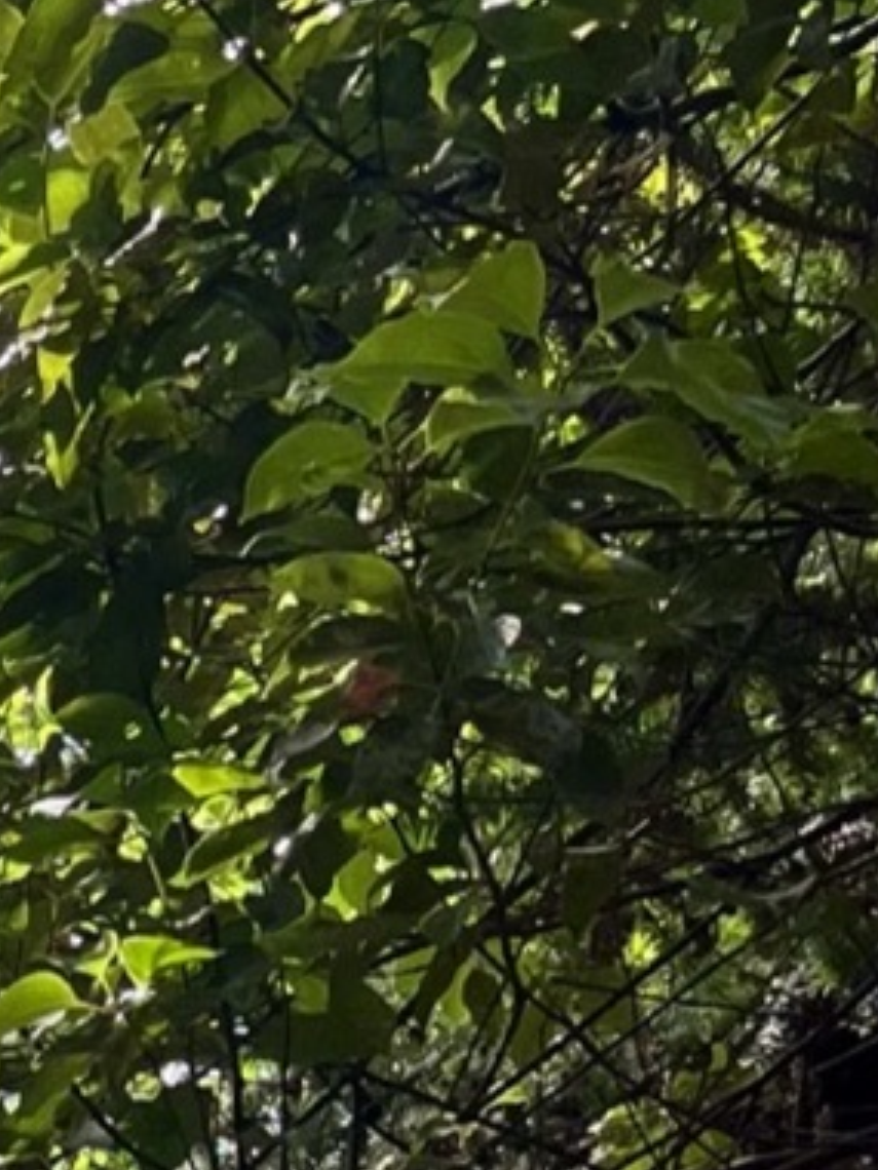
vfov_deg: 12.6
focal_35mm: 140
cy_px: 2260
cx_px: -1439
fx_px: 4735
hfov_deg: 9.2
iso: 50
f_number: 1.6
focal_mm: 5.1
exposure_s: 1/310
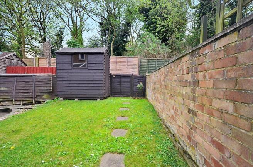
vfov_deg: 67.1
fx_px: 126
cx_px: 126
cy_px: 84
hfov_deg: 90.1
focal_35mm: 18
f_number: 4.5
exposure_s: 1/80
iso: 200
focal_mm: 12
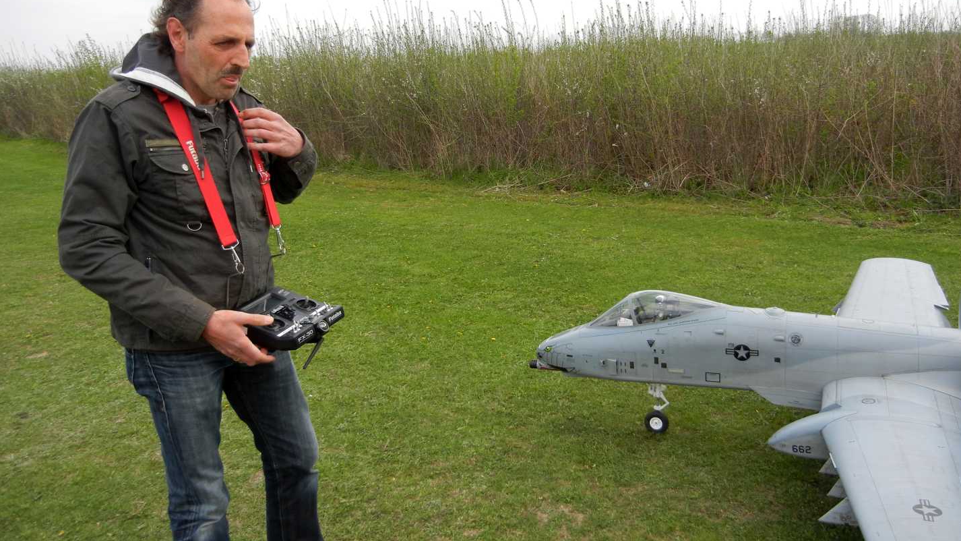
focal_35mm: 33
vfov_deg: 35.6
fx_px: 841
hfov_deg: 59.5
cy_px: 258
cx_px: 485
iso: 160
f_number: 3.5
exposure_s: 1/598
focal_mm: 5.4
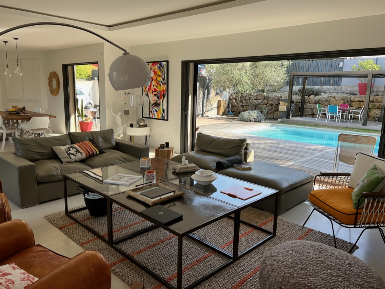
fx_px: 300
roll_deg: -1.7
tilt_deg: -10.7
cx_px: 192
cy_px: 142
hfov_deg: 65.3
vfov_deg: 51.3
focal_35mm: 27
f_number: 1.5
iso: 50
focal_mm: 5.7
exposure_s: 1/458
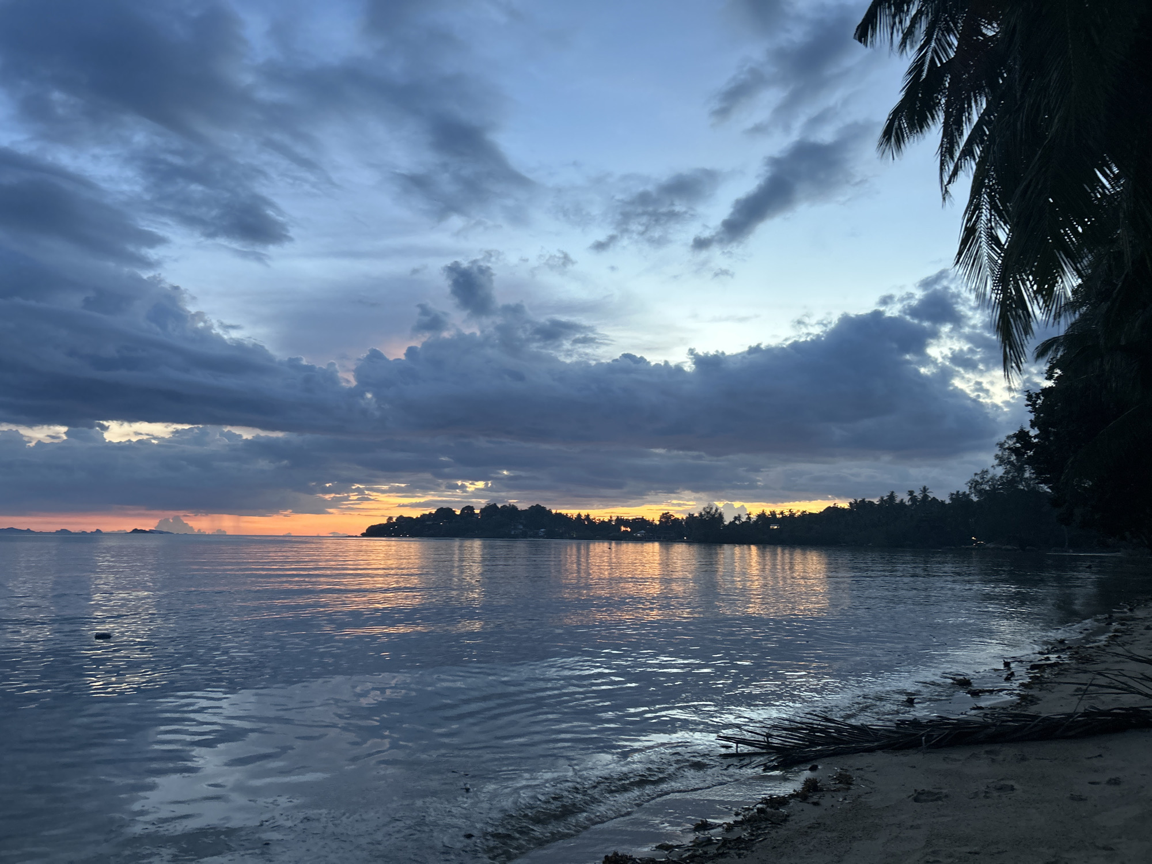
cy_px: 432
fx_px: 865
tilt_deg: +6.4
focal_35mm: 26
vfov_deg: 53.1
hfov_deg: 67.3
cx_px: 576
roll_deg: -1.2
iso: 200
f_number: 1.5
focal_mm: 5.7
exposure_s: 1/60
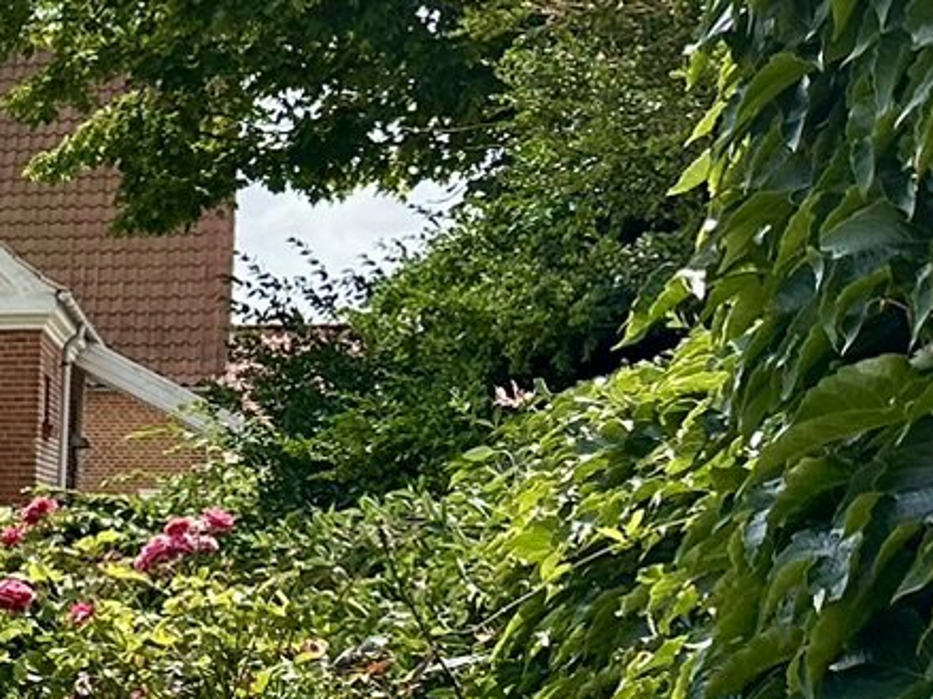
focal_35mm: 112
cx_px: -820
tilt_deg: -3.1
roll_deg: -0.7
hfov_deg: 14.9
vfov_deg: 13.0
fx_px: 3018
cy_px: 697
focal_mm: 6.86
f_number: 1.78
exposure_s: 1/4545
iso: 80
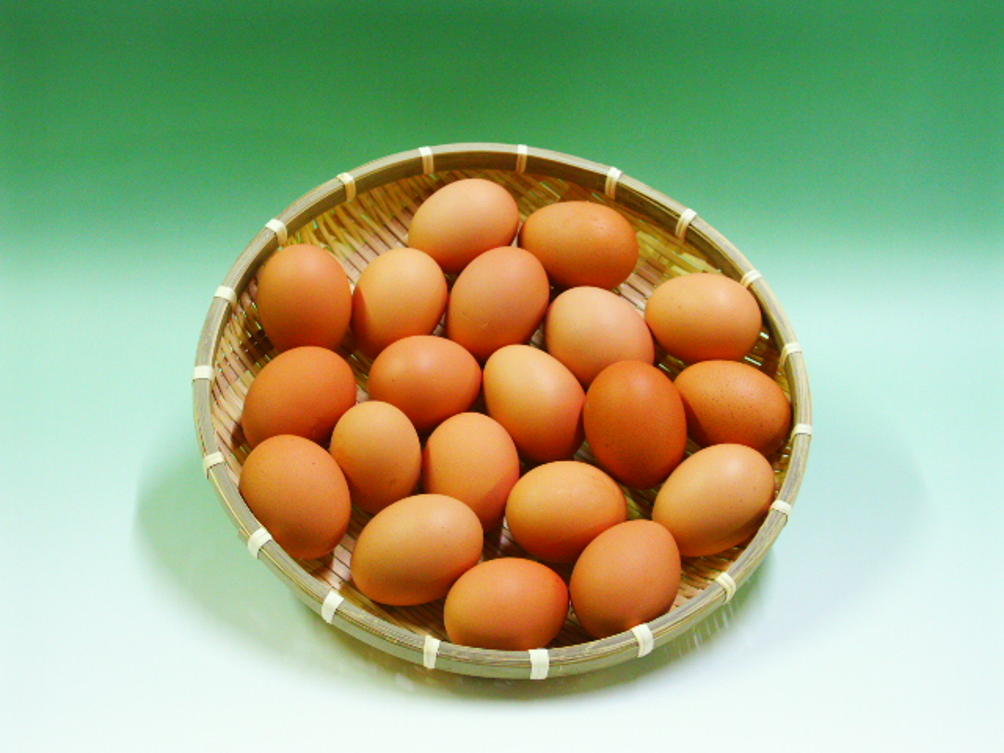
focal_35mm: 82
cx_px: 502
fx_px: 2378
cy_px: 376
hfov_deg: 23.8
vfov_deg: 18.0
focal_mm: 21.02
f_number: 3.5
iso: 200
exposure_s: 1/10
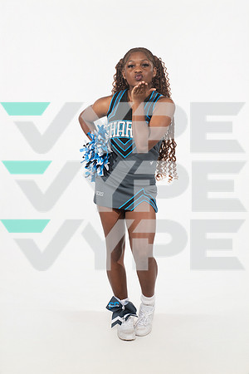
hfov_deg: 29.2
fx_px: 477
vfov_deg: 42.7
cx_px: 124
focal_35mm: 46
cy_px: 187
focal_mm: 46
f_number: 7.1
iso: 500
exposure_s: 1/320
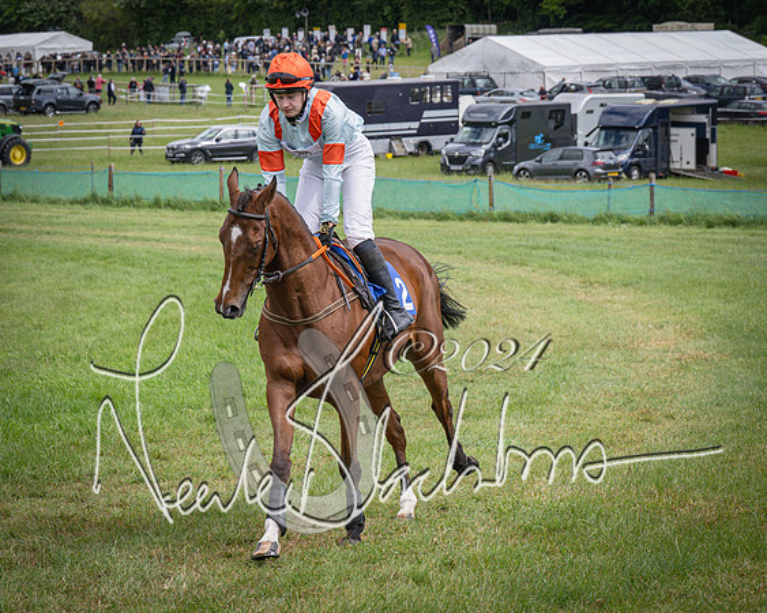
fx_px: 3156
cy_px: 310
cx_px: 277
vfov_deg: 11.1
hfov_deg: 13.8
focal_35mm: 139
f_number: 5
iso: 400
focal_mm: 70
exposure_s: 1/1600
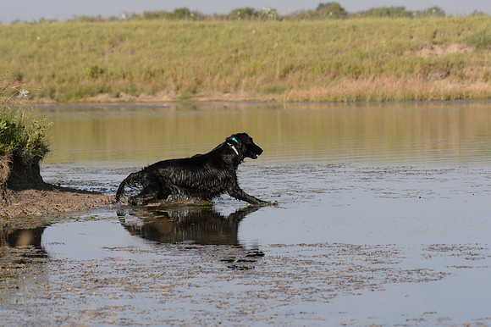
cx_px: 246
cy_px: 164
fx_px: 2726
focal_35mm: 200
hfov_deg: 10.3
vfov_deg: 6.9
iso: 720
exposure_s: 1/1600
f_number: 8
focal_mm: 200
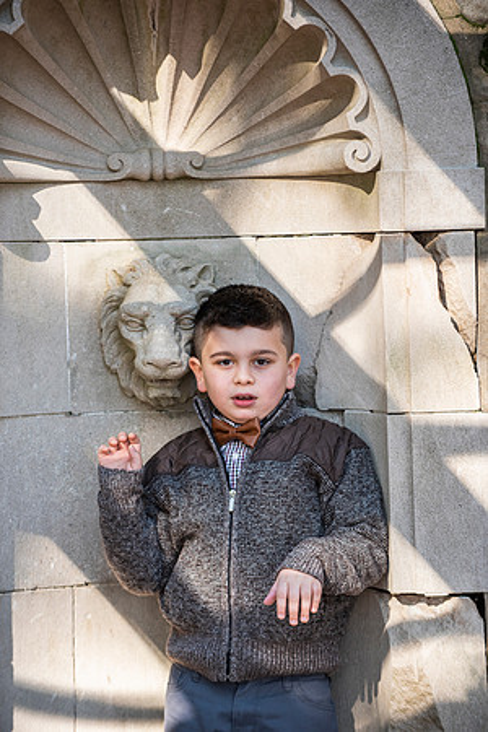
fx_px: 3050
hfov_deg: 9.1
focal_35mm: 150
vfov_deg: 13.7
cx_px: 244
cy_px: 366
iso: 320
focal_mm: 150
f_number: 3.5
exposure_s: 1/400
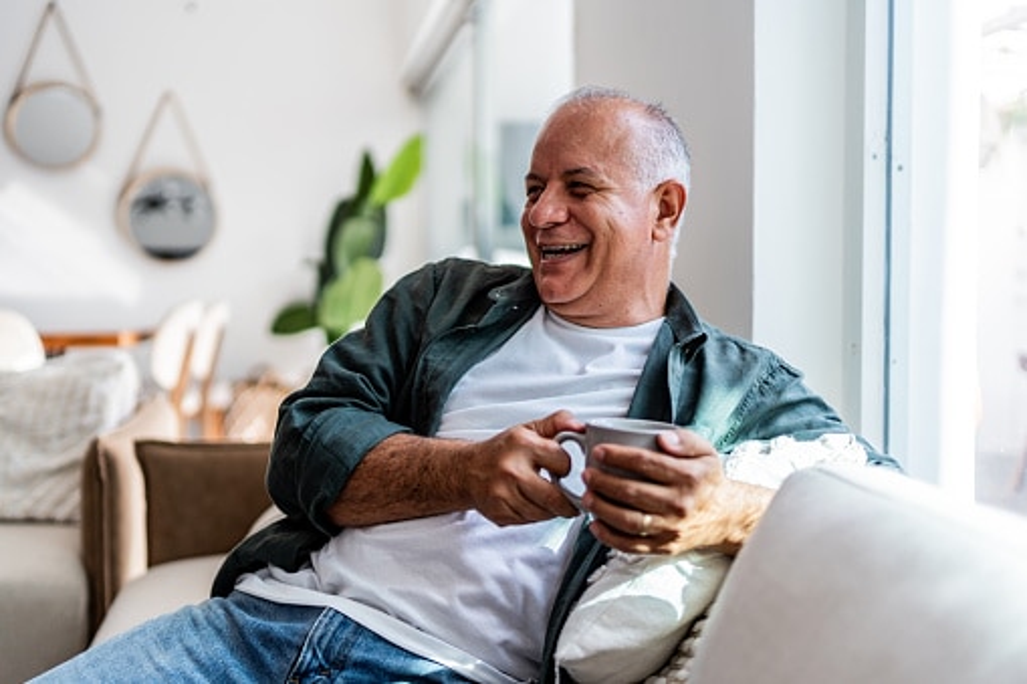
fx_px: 998
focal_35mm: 35
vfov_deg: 37.8
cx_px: 514
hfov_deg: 54.4
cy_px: 342
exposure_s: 1/2000
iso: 200
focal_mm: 35
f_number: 1.4
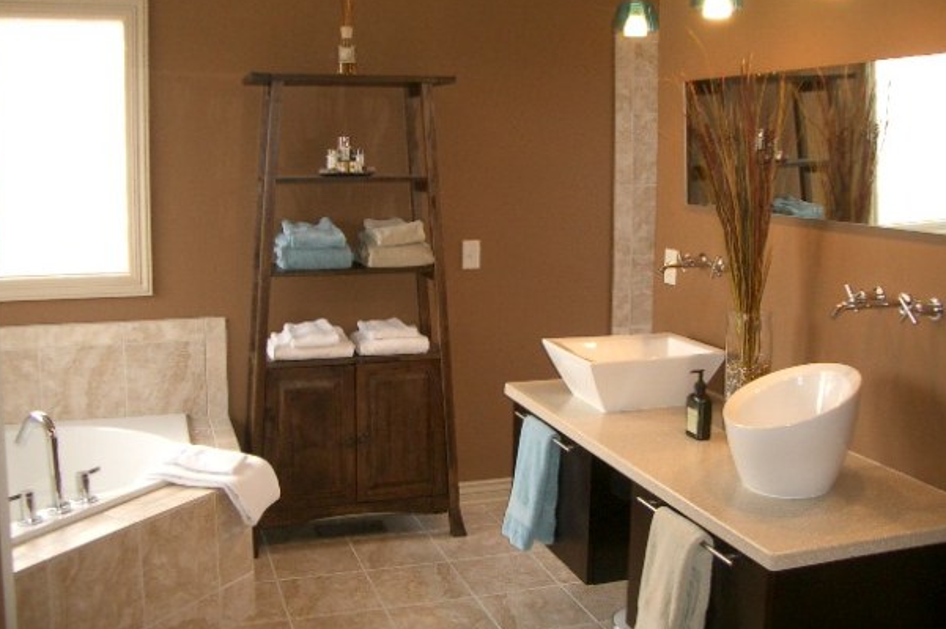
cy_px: 285
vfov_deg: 35.0
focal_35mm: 38
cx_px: 473
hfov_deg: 50.7
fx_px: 998
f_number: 2.6
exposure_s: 1/40
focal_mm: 5.8
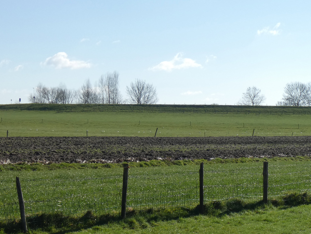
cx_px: 177
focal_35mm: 96
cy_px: 165
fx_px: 862
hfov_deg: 20.4
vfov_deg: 15.4
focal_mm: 8.6
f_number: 3.8
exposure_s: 1/1000
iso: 80
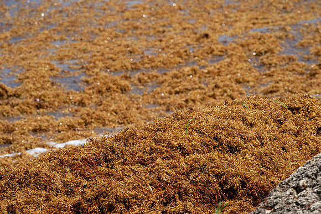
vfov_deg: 6.5
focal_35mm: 212
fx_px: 1891
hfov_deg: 9.7
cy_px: 107
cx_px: 160
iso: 640
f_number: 10
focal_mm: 212
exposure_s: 1/1250
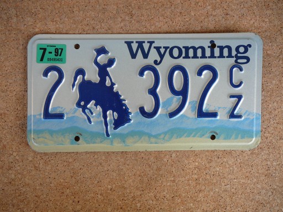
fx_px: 286
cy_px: 106
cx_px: 142
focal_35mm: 35
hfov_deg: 52.6
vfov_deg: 40.7
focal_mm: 5.2
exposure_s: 1/80
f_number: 2.8
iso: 80
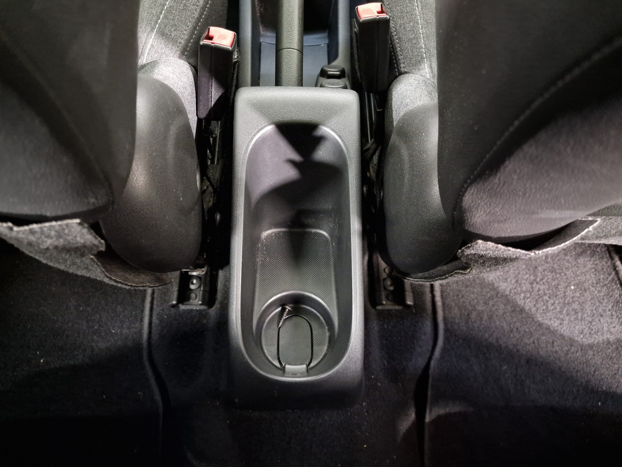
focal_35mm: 24
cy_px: 235
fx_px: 431
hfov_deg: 71.6
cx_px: 311
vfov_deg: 56.8
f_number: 1.8
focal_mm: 6.4
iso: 1000
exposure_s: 1/10
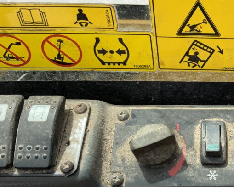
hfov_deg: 31.0
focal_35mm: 57
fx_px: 395
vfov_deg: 26.6
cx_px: 224
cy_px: 108
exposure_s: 1/465
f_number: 1.8
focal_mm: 3
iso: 16
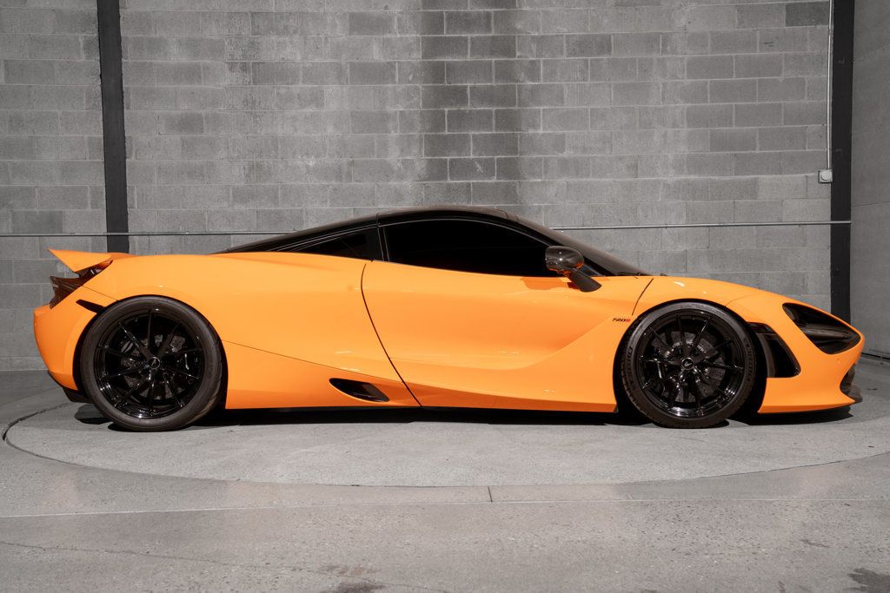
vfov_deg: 28.7
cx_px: 445
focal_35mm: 47
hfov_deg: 41.9
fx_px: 1162
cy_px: 296
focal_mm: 47
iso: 320
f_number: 11
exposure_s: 1/50
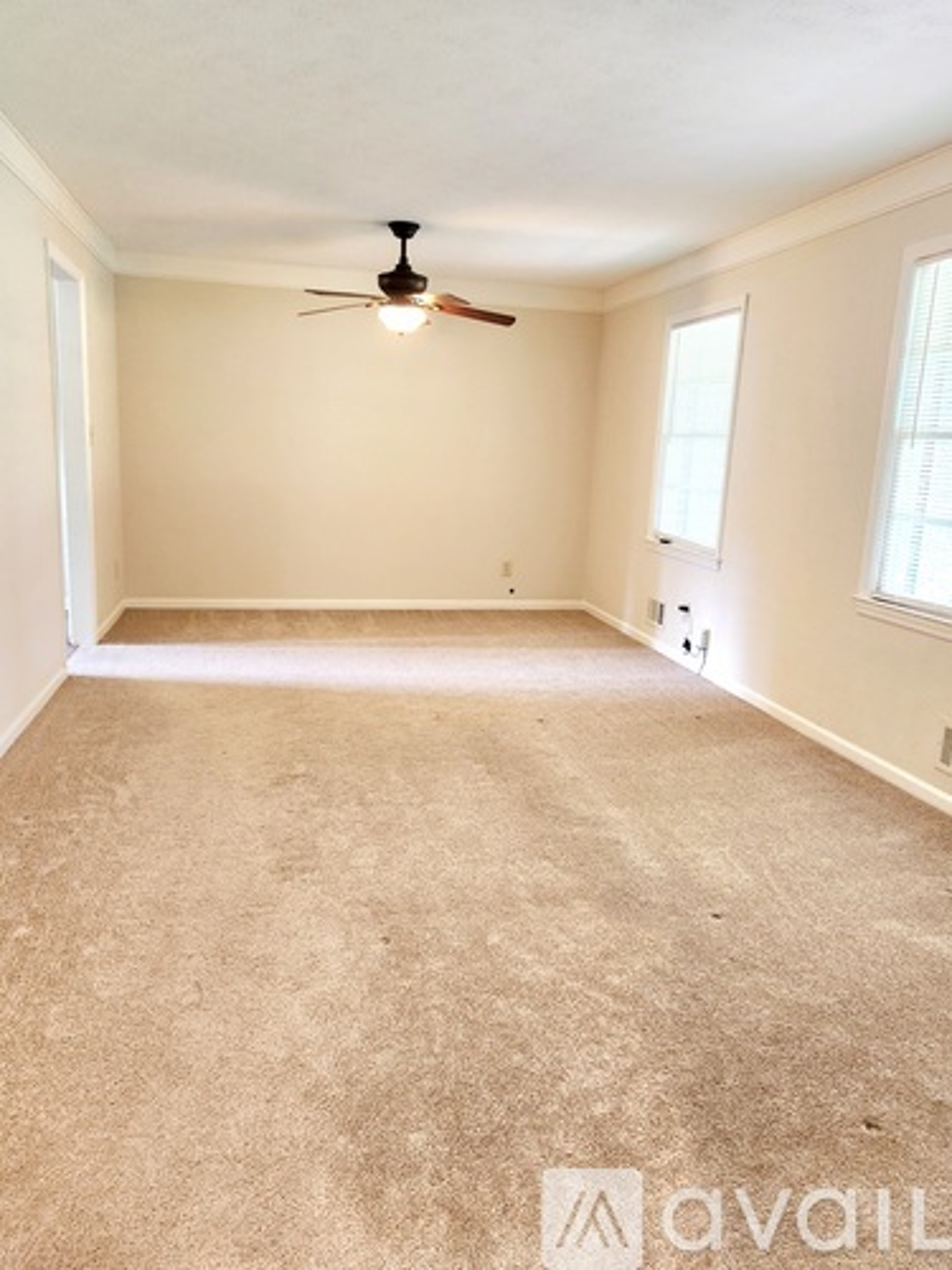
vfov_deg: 73.9
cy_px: 635
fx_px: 843
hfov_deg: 58.9
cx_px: 476
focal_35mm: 23
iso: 500
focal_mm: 5.4
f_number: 1.8
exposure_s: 1/120
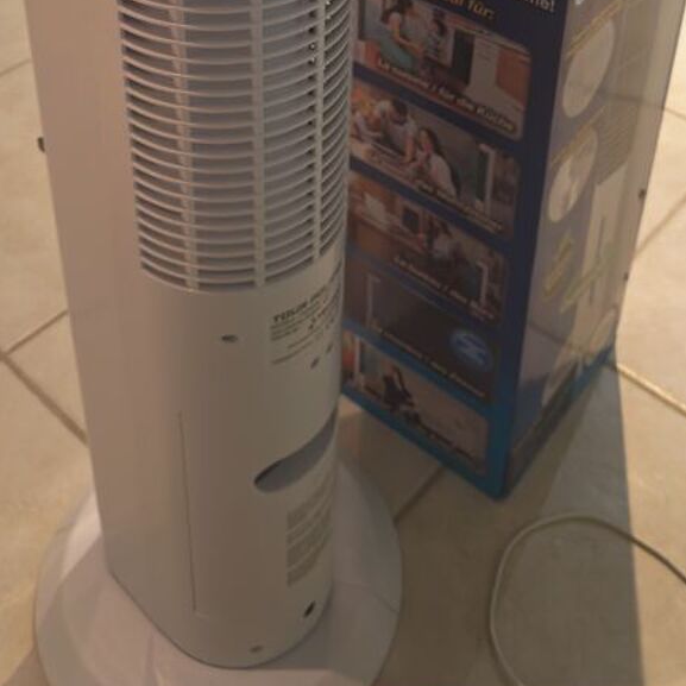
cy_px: -53
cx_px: 347
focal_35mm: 47
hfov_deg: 36.1
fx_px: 1054
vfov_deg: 32.2
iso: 640
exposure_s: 1/33
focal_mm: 5.4
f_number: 1.6
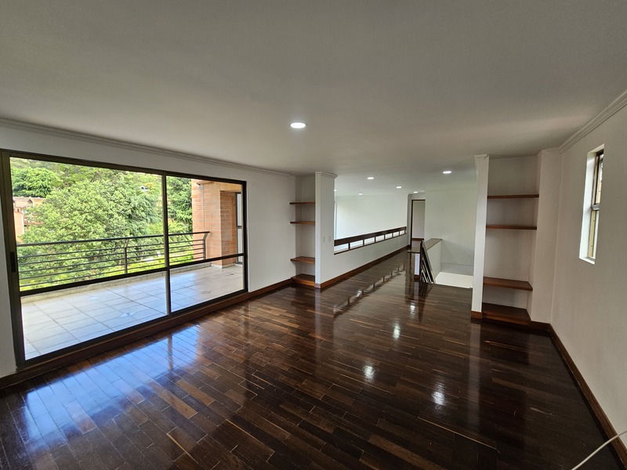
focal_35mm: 13
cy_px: 235
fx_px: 235
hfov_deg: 106.2
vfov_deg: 89.9
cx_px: 314
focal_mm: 2.2
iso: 50
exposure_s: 1/60
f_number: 2.2
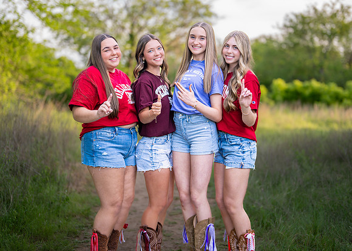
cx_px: 183
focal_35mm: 61
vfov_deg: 23.3
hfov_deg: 32.3
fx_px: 608
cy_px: 108
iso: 250
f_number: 1.2
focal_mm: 50
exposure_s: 1/1250
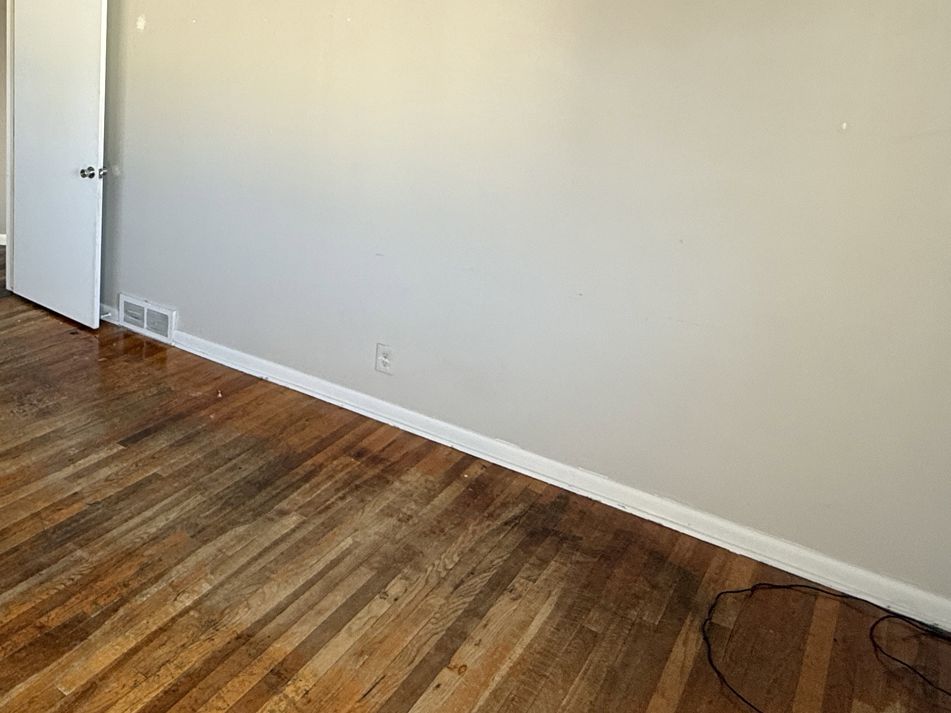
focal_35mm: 30
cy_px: 175
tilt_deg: -9.8
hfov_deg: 52.0
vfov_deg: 45.1
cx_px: 76
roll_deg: -1.1
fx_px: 824
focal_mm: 2.22
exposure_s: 1/99
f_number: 2.2
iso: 100
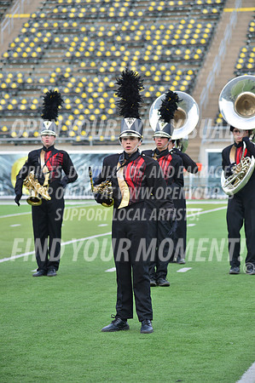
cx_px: 128
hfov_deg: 8.6
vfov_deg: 12.9
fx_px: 1704
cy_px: 192
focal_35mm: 160
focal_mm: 160
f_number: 5.6
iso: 200
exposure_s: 1/640
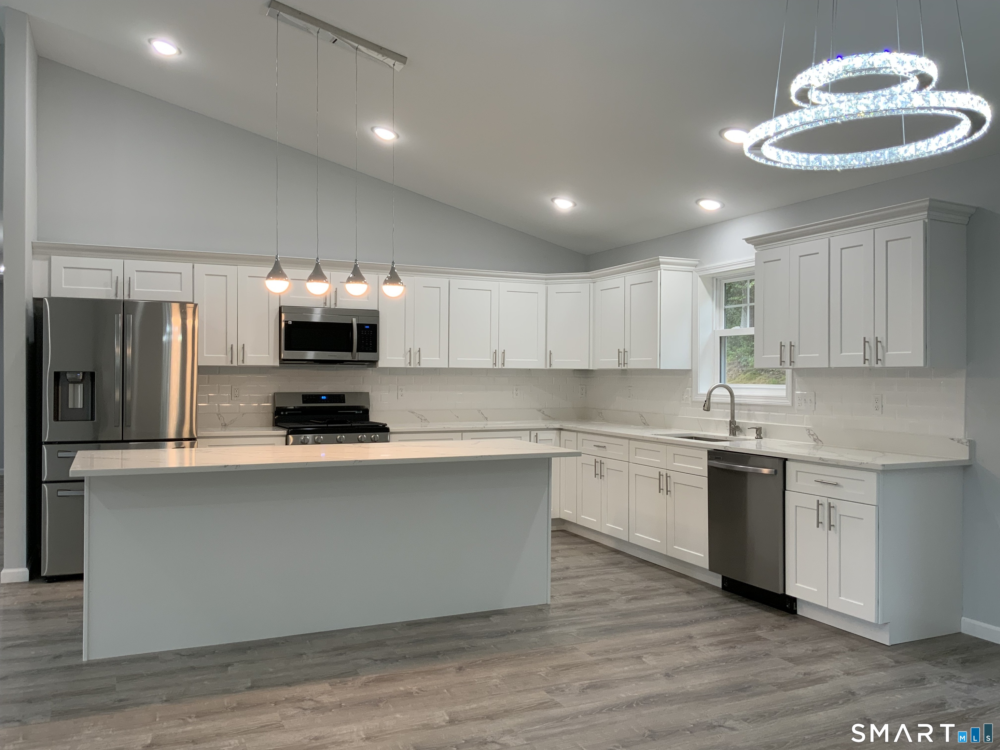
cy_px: 375
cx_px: 500
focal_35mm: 29
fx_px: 838
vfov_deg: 48.2
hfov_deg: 61.7
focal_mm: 3
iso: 32
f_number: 1.8
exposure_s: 1/60
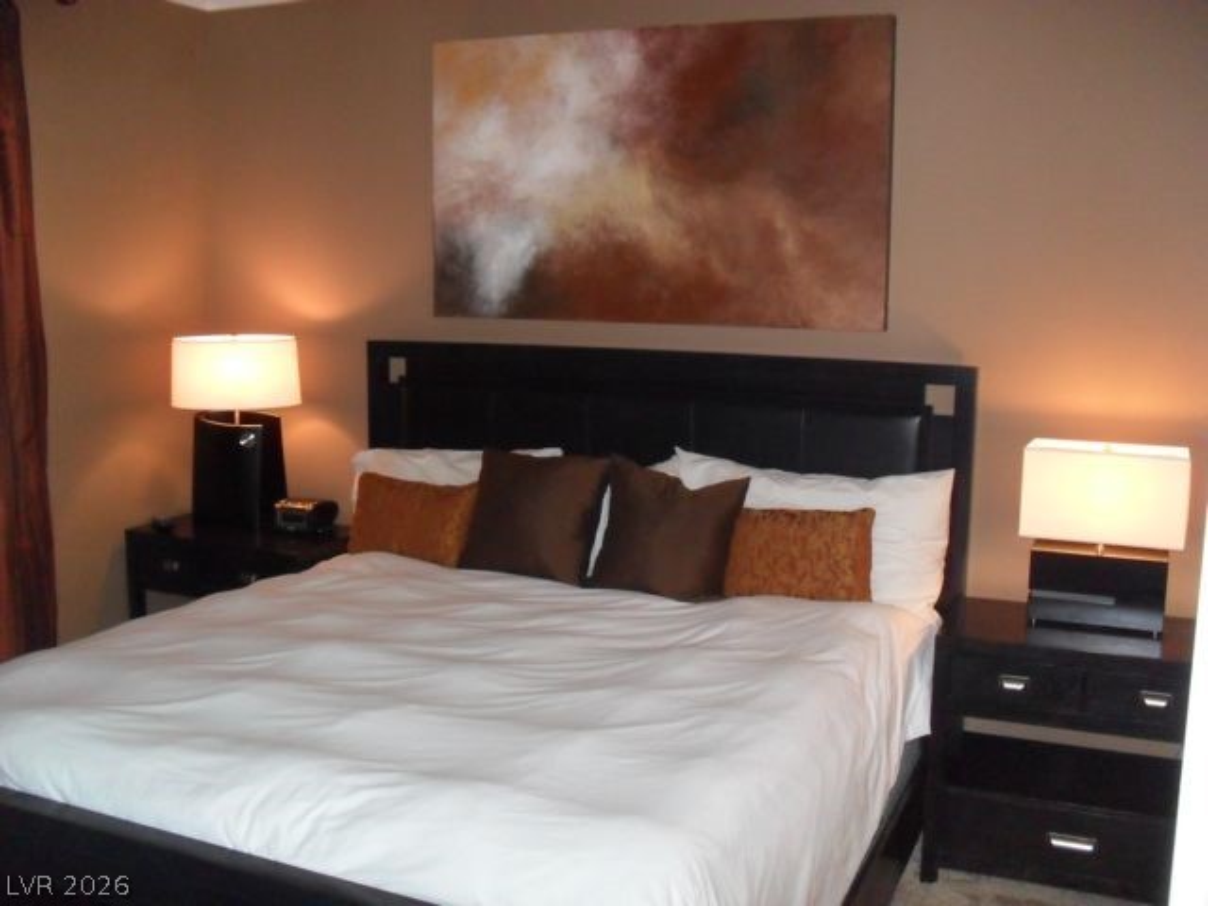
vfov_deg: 40.7
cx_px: 604
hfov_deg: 52.6
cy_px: 453
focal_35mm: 35
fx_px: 1221
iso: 320
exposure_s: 1/45
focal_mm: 6.3
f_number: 3
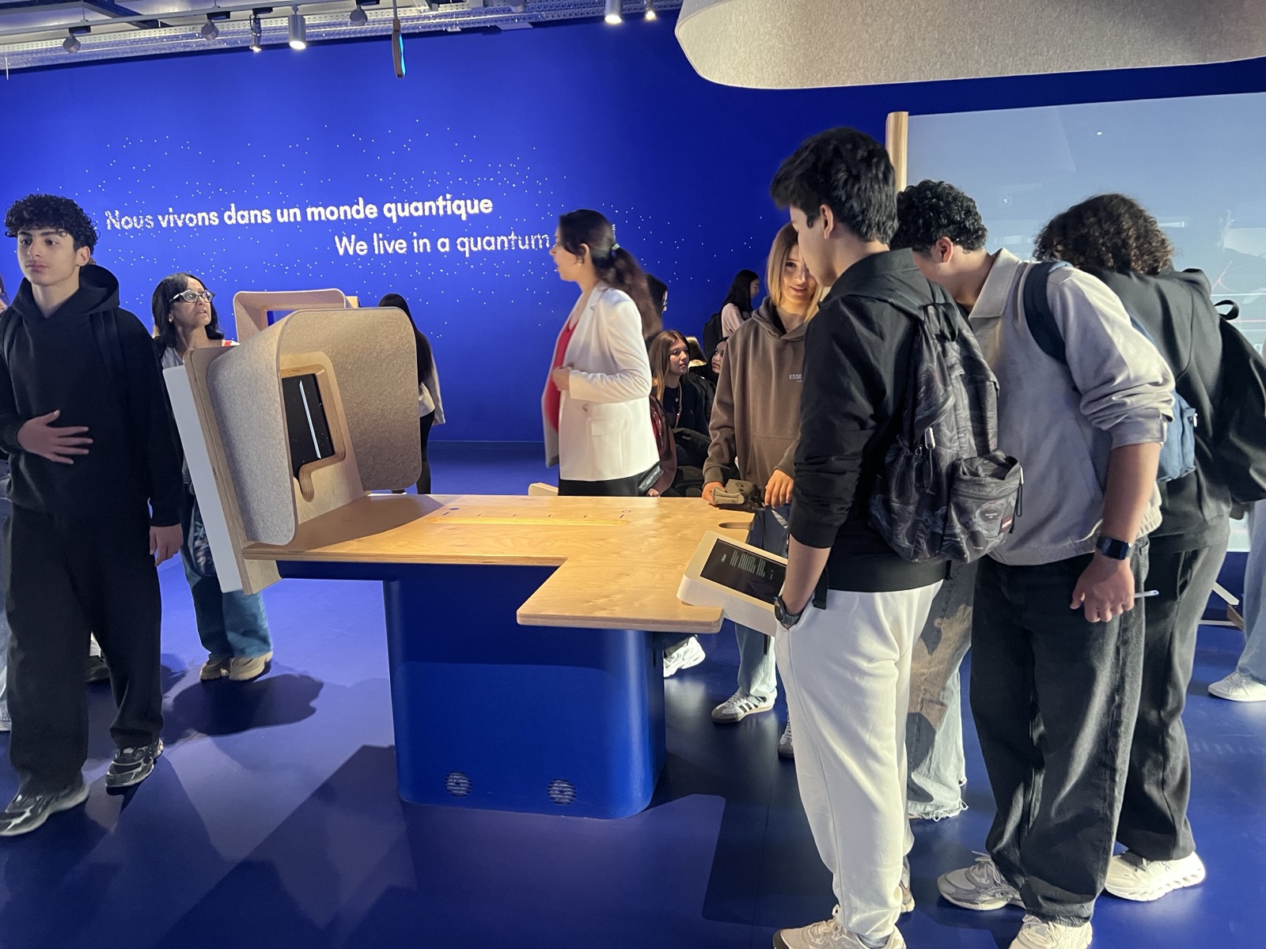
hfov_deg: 67.3
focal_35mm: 26
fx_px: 951
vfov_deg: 53.1
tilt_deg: -10.1
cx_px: 633
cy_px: 474
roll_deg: +1.3
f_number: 1.5
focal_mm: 5.7
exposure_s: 1/50
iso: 400
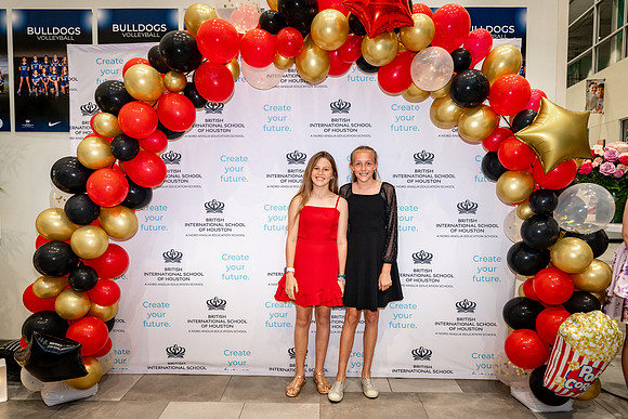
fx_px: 436
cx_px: 314
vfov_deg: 51.3
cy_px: 210
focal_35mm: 25
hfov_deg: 71.5
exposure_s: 1/100
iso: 1250
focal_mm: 25
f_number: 4
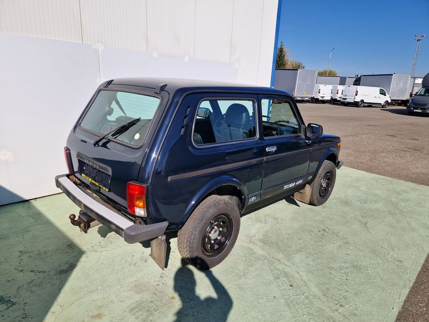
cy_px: 161
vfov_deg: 58.9
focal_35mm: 23
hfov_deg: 73.9
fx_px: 285
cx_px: 214
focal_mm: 5.4
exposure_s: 1/2520
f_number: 1.8
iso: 50
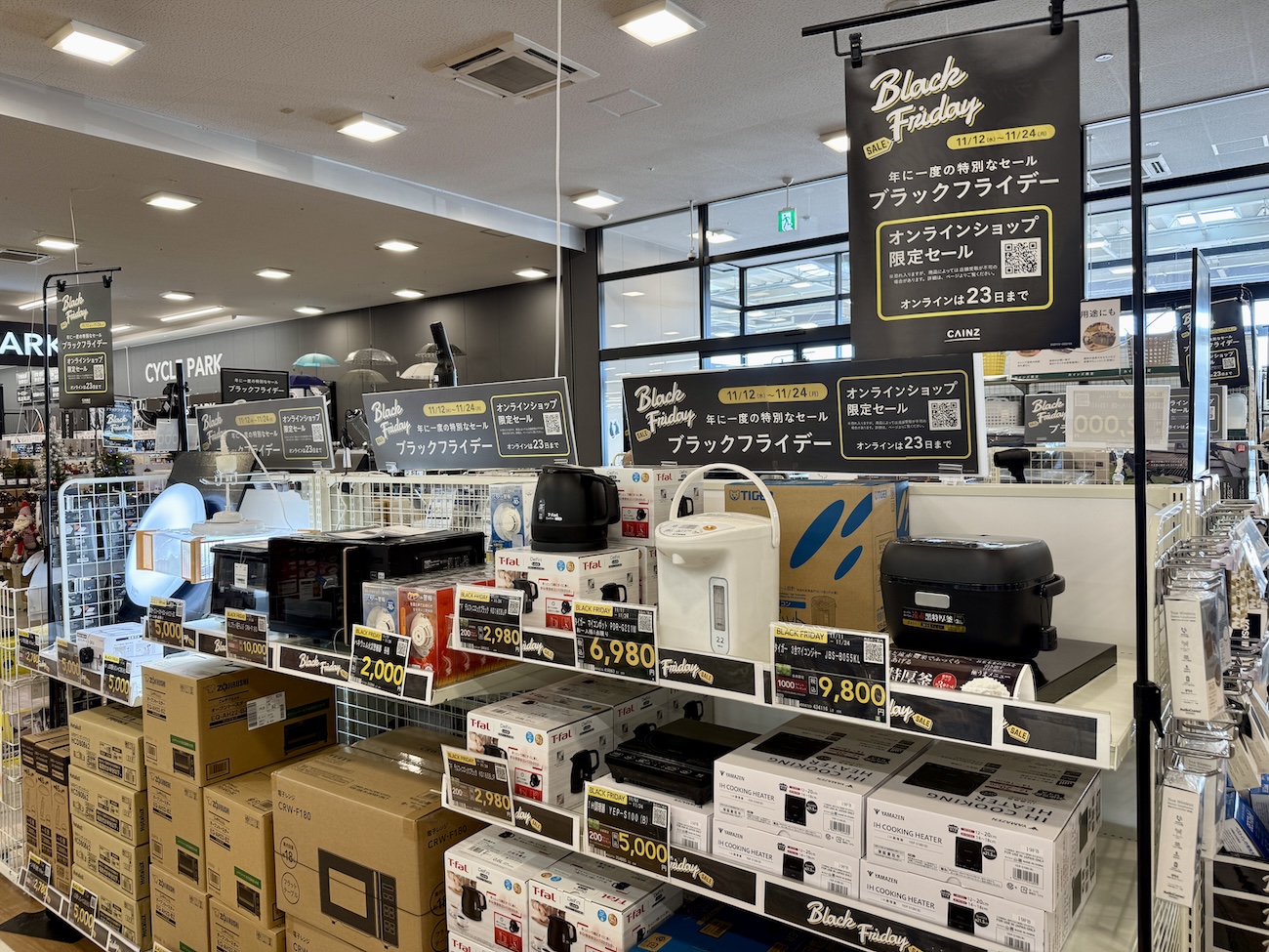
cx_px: 634
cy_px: 476
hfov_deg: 71.6
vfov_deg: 56.8
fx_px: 880
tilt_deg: -3.5
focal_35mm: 24
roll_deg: +1.5
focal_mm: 6.76
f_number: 1.78
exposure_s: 1/100
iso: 64
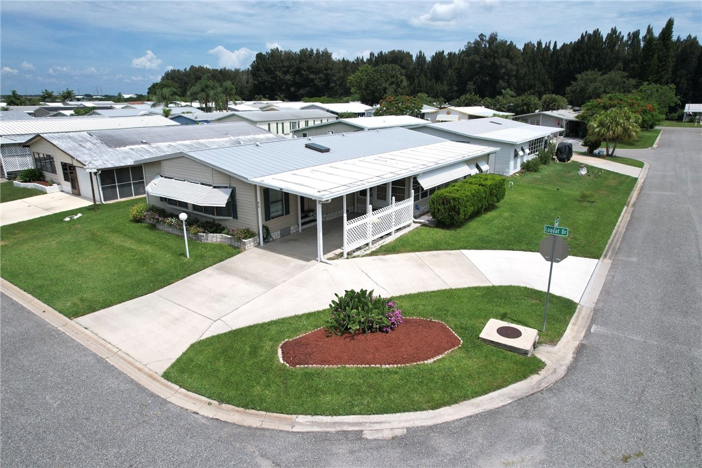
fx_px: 429
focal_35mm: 22
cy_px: 234
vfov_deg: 57.2
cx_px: 351
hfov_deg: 78.6
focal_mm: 8.38
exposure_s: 1/4000
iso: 100
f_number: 2.8
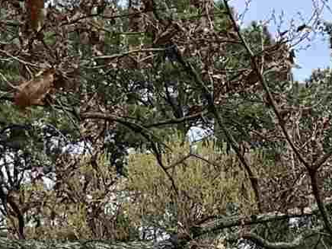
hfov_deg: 9.8
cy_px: 629
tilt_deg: +2.5
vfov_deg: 7.5
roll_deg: +0.9
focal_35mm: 183
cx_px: 726
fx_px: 1755
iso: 50
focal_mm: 5.1
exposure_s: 1/1517
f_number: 1.6
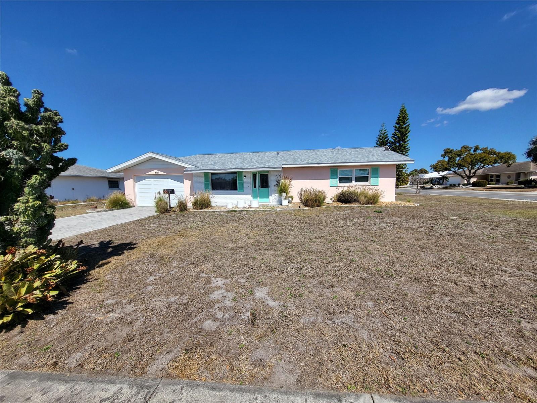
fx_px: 202
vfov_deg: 89.9
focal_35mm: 13
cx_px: 268
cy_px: 202
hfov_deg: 106.2
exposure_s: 1/1225
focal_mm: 1.74
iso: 32
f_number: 2.2
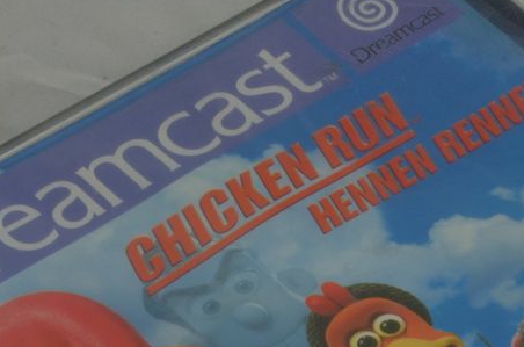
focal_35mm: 239
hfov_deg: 8.6
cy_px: 459
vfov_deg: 5.7
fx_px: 3470
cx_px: 421
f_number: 20
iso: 100
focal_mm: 40
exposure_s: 1/3
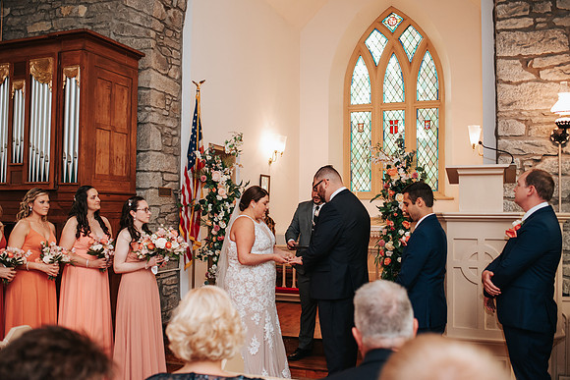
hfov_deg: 53.0
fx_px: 571
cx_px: 285
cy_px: 190
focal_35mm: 36
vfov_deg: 36.8
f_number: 2.8
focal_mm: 35
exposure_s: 1/200
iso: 1000
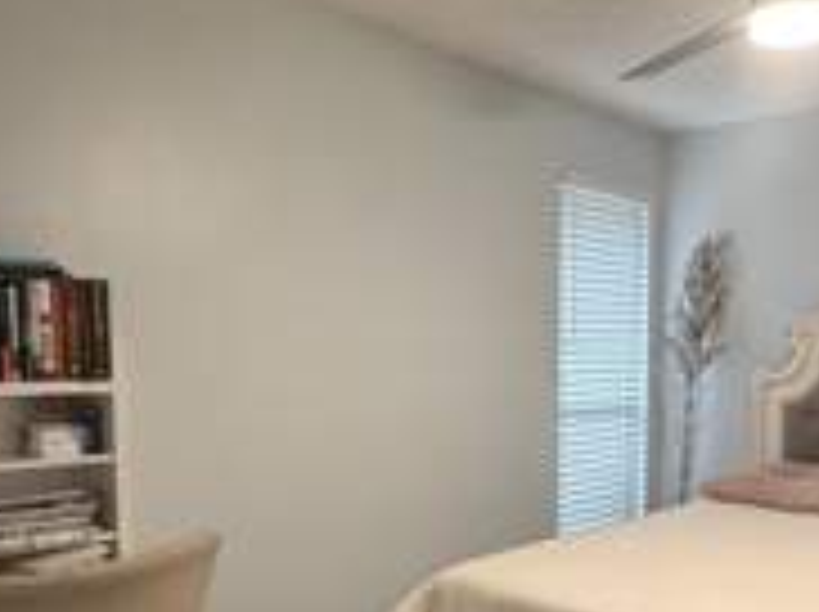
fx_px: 874
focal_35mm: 37
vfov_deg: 38.0
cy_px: 425
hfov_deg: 48.9
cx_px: 576
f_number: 2.2
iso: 320
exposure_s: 1/60
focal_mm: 2.22
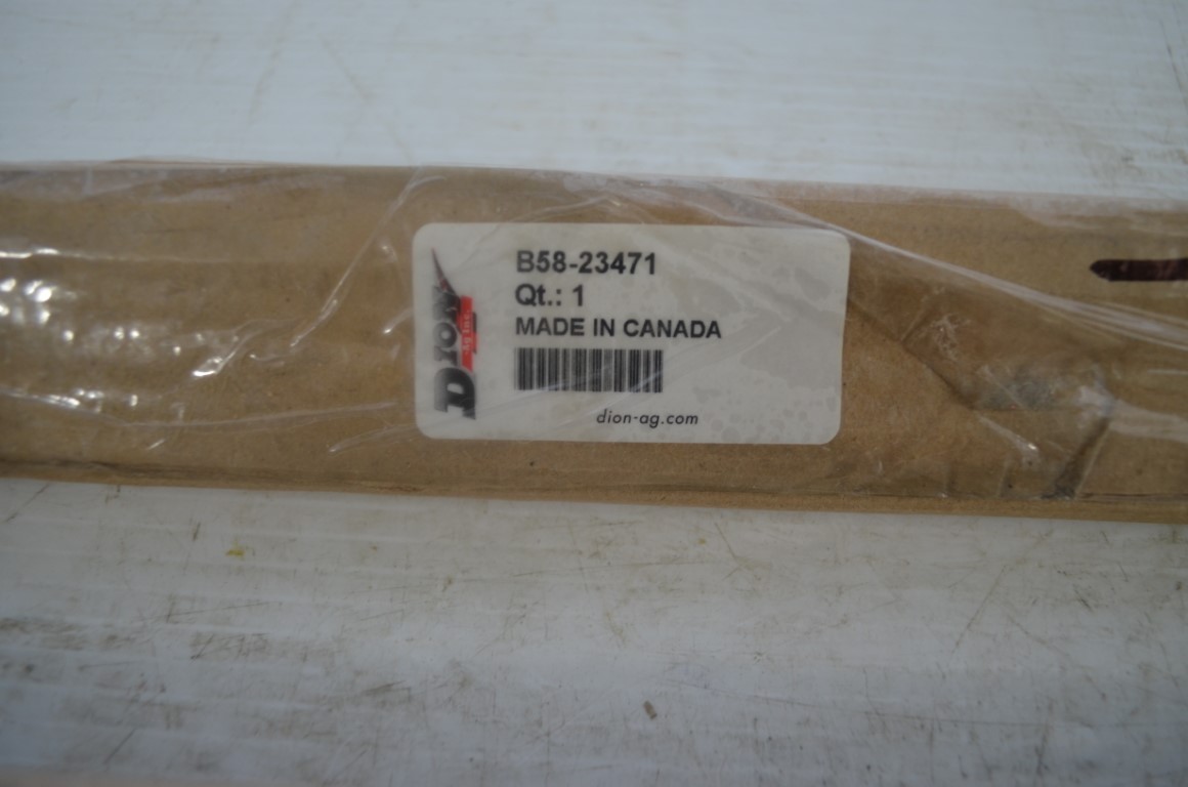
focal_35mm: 30
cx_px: 594
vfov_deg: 43.4
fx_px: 988
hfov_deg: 62.0
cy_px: 394
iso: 400
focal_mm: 20
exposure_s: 1/60
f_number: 4
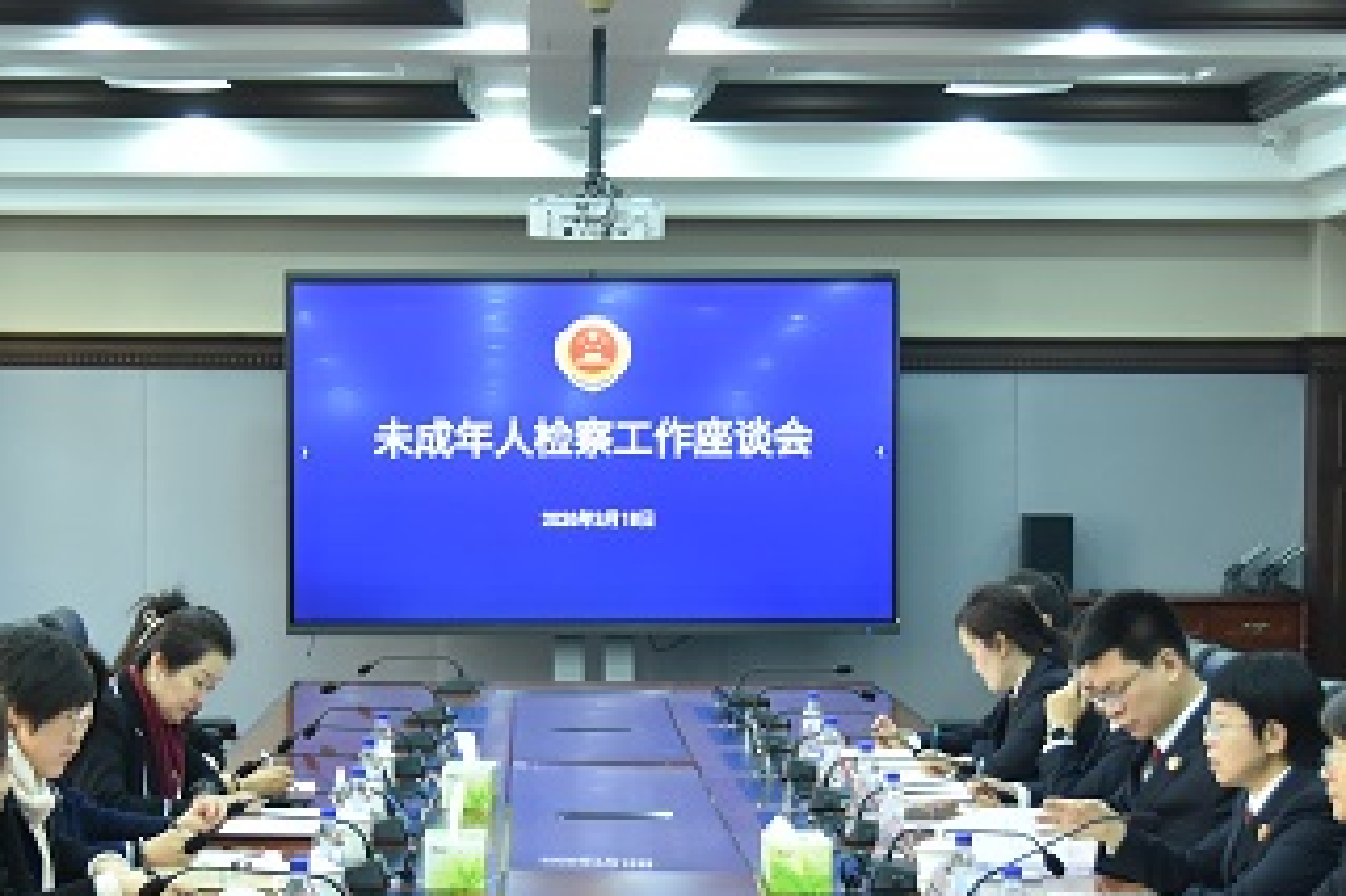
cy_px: 648
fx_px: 3363
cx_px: 580
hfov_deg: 22.6
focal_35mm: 90
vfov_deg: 15.1
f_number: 4.5
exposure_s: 1/80
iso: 800
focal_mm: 32
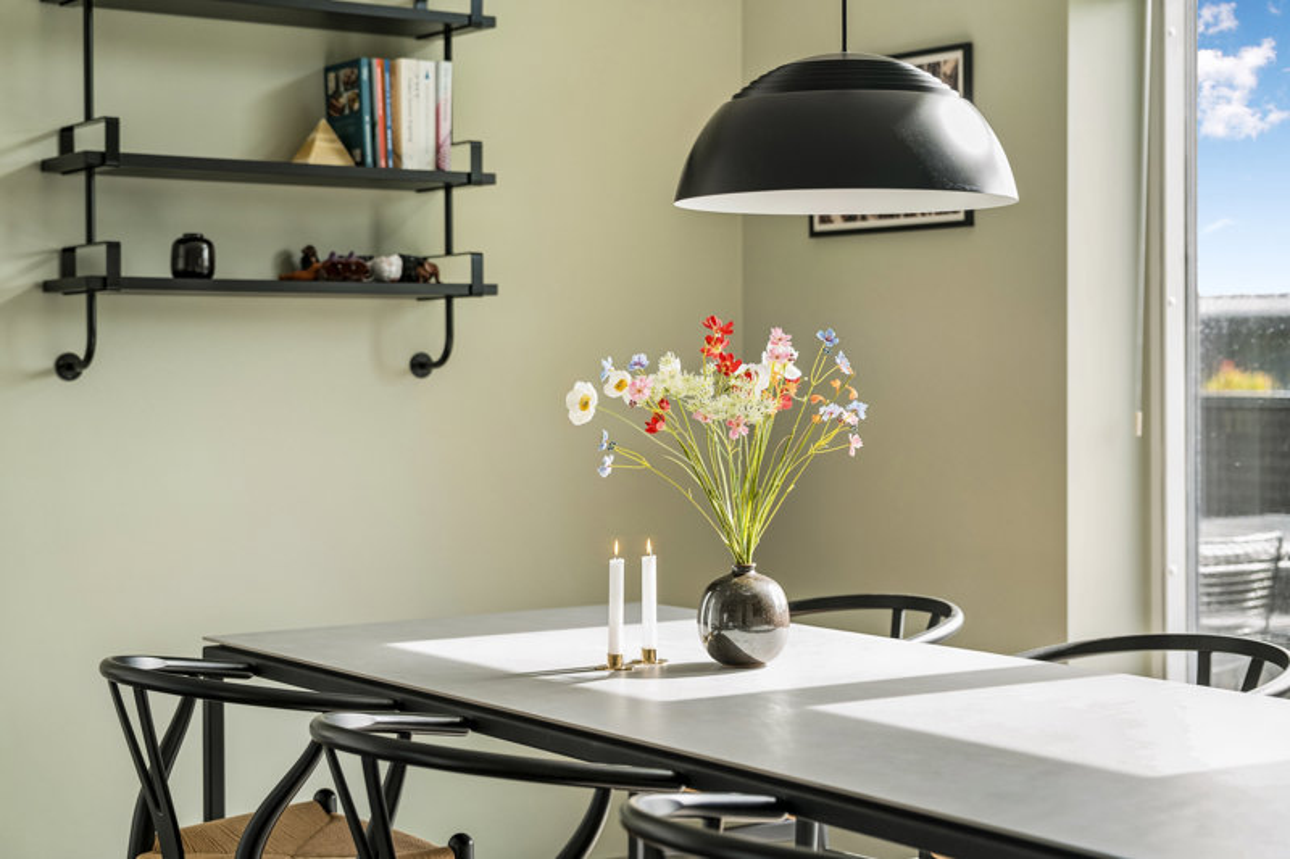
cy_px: 430
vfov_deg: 21.9
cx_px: 645
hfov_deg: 32.4
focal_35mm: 62
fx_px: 2221
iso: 200
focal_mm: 62
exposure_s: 1/160
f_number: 3.5
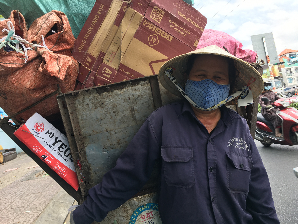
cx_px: 149
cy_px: 112
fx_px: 250
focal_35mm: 29
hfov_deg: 61.7
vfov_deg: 48.2
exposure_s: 1/273
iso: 25
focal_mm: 4.15
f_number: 2.2
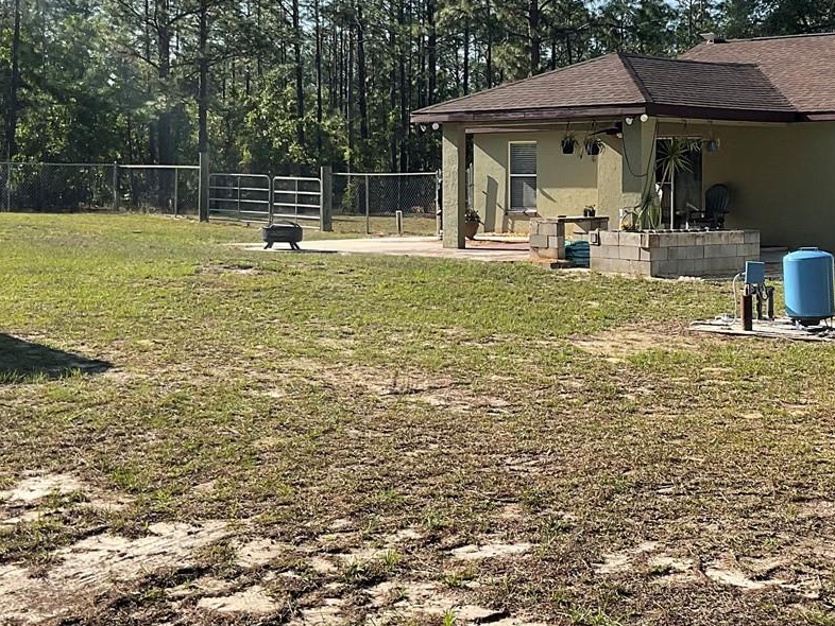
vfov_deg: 24.6
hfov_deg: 32.4
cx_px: 558
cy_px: 181
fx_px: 1424
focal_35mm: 59
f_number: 1.8
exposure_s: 1/1451
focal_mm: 3
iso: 16
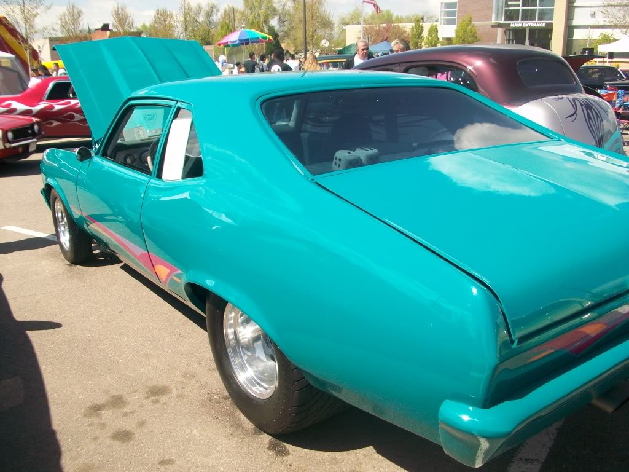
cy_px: 236
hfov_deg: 56.8
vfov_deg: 44.2
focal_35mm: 32
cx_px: 314
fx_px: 581
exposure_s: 1/640
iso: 64
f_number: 2.8
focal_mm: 5.7
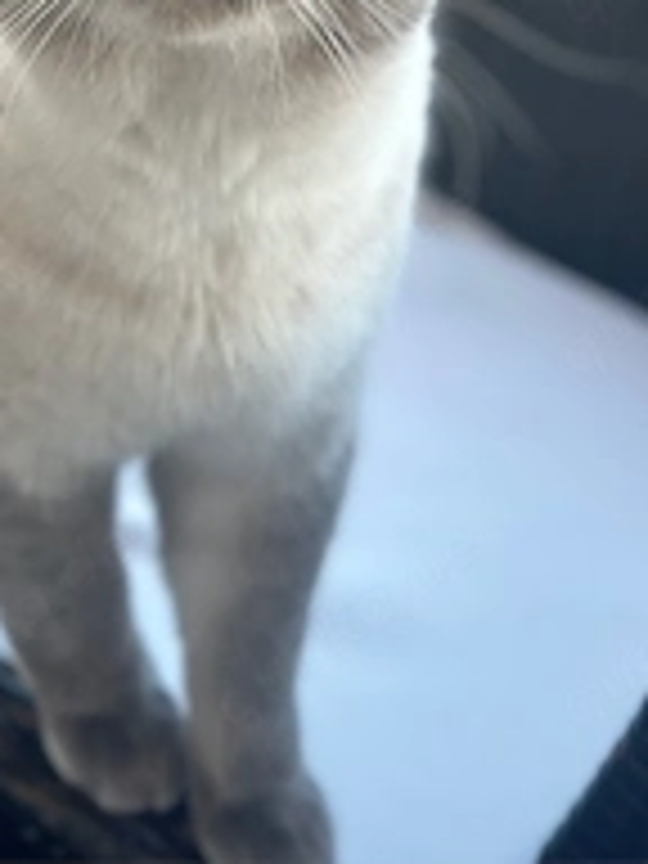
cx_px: 99
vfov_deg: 19.0
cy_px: -27
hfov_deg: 14.7
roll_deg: -1.8
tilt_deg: -32.5
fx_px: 2496
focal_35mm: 100
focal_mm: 6.86
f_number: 1.78
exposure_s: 1/134
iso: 80
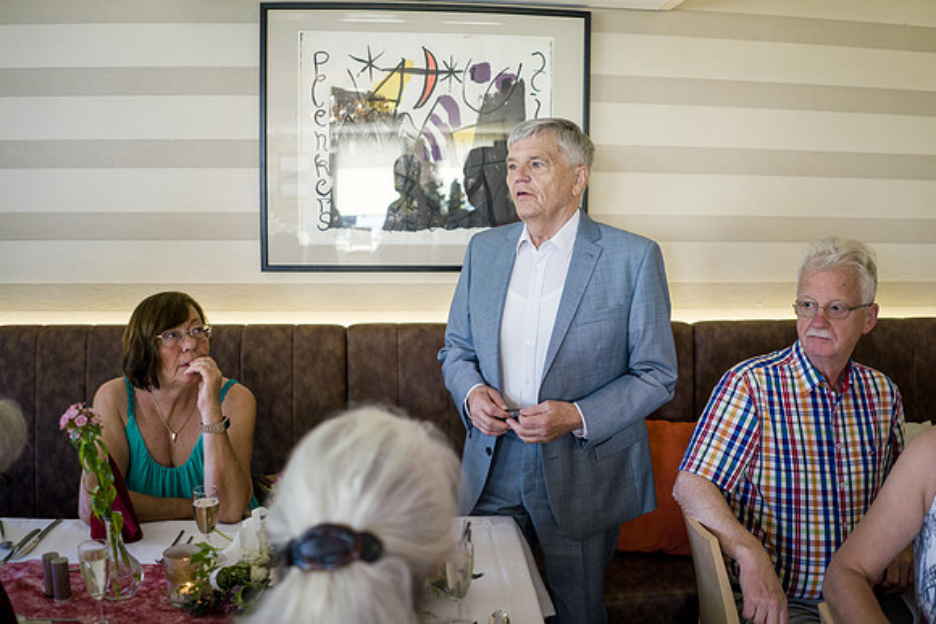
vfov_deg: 40.6
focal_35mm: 32
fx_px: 844
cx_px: 522
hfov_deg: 57.9
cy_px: 281
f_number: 2.2
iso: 1000
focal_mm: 28
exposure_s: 1/160
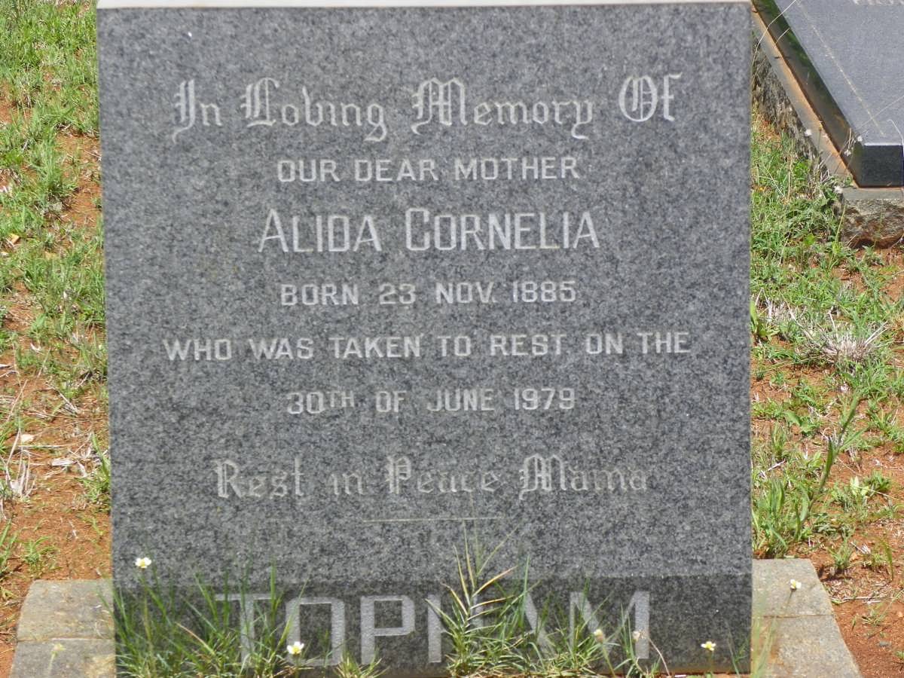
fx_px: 2533
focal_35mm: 97
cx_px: 452
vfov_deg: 15.2
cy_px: 339
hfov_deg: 20.2
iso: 64
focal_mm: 17.3
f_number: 5
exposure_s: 1/200
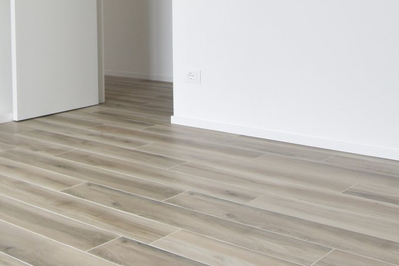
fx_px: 620
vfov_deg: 23.0
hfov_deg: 34.7
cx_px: 86
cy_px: -12
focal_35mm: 56
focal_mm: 10
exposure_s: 1/6
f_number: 7.1
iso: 125
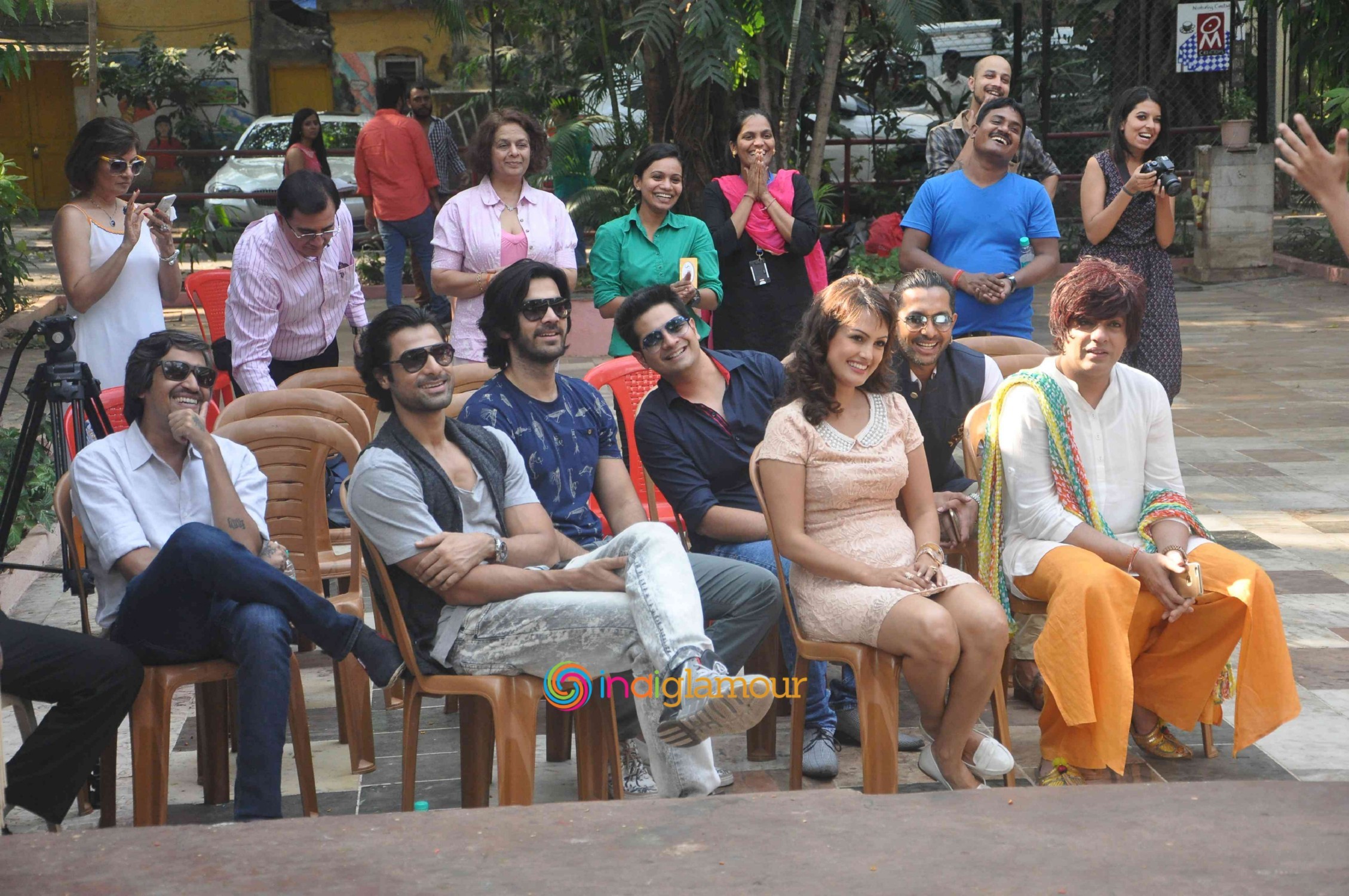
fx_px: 3256
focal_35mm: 87
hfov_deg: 23.4
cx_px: 674
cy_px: 448
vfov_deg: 15.7
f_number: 6.3
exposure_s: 1/250
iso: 1000
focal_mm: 58
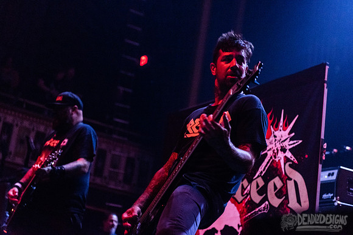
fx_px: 747
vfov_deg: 17.9
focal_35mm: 76
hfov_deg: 26.6
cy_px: 107
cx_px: 186
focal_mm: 70
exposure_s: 1/200
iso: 2500
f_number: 3.2
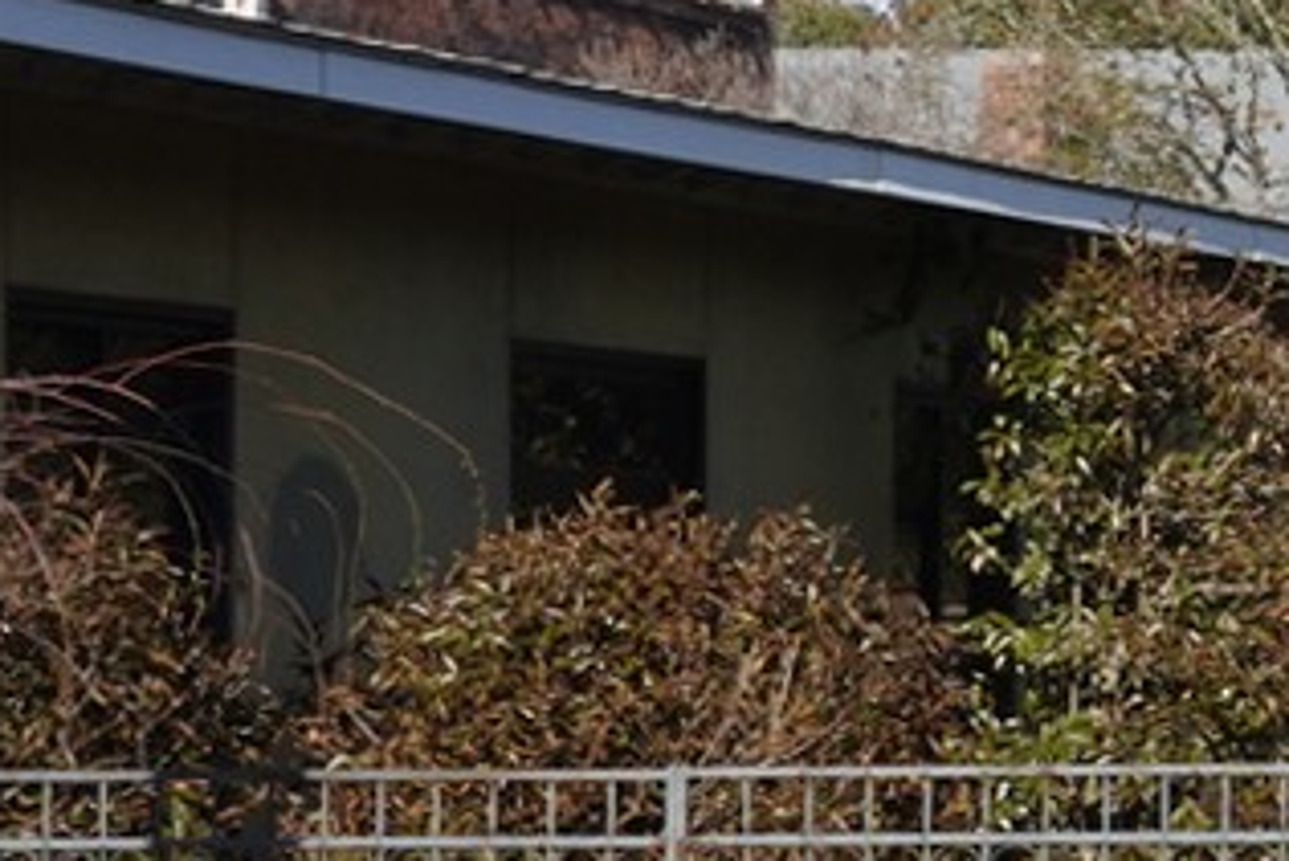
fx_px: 7701
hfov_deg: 8.2
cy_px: 335
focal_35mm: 215
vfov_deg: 6.4
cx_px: 3773
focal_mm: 34
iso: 400
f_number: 25
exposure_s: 1/100
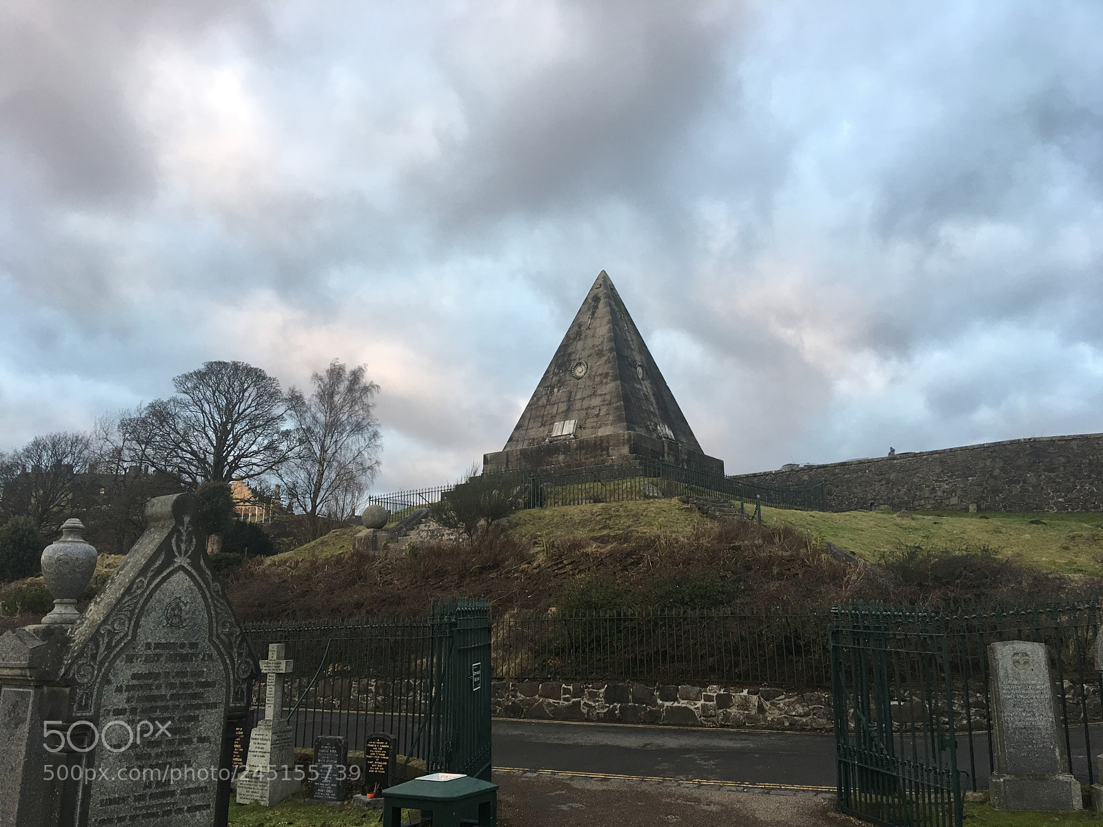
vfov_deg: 48.2
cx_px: 552
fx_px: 924
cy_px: 414
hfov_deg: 61.7
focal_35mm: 29
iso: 25
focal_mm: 4.15
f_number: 2.2
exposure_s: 1/33
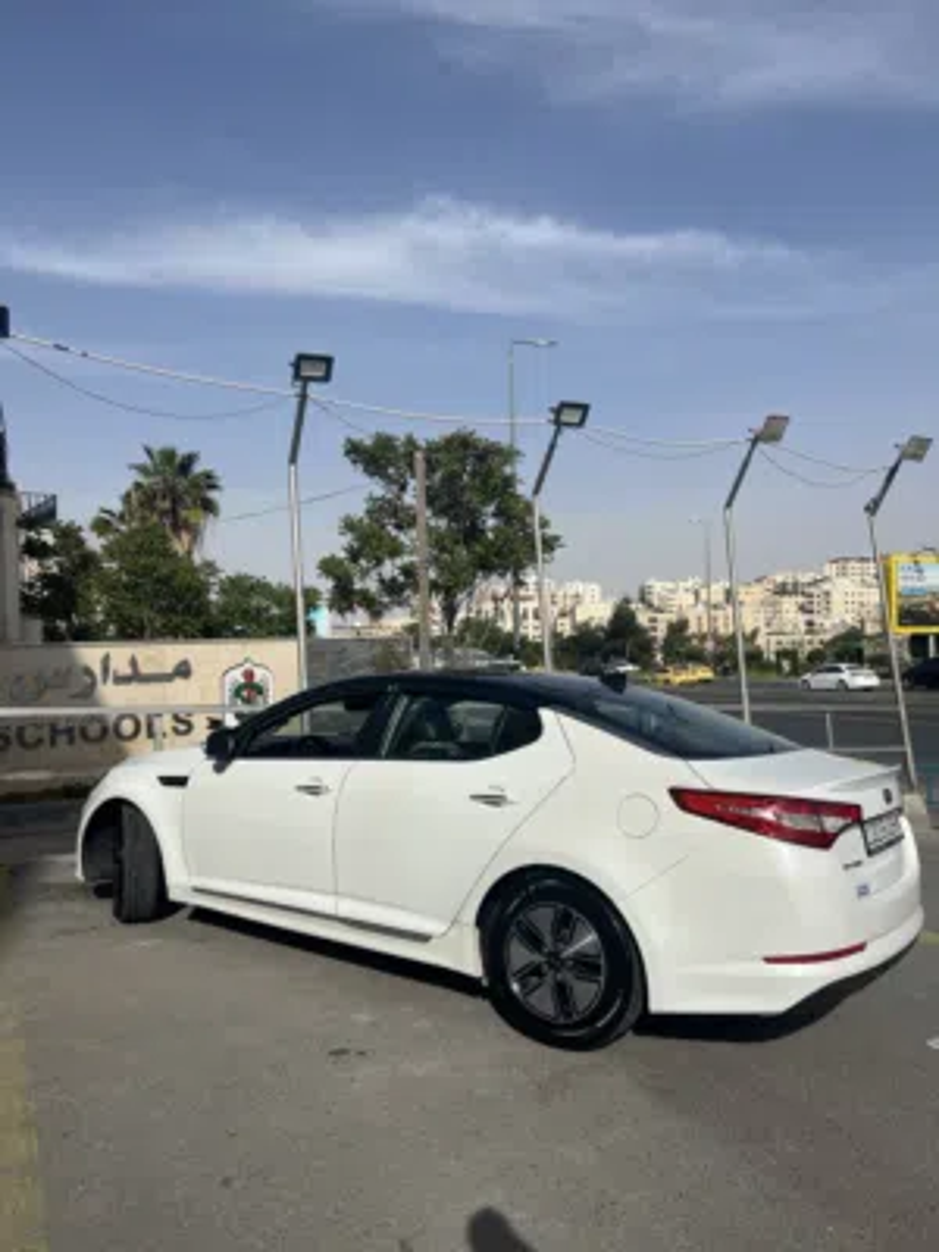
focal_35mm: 26
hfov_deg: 53.1
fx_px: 940
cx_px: 470
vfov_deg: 67.3
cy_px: 626
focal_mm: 5.7
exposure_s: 1/8696
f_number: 1.5
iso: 50
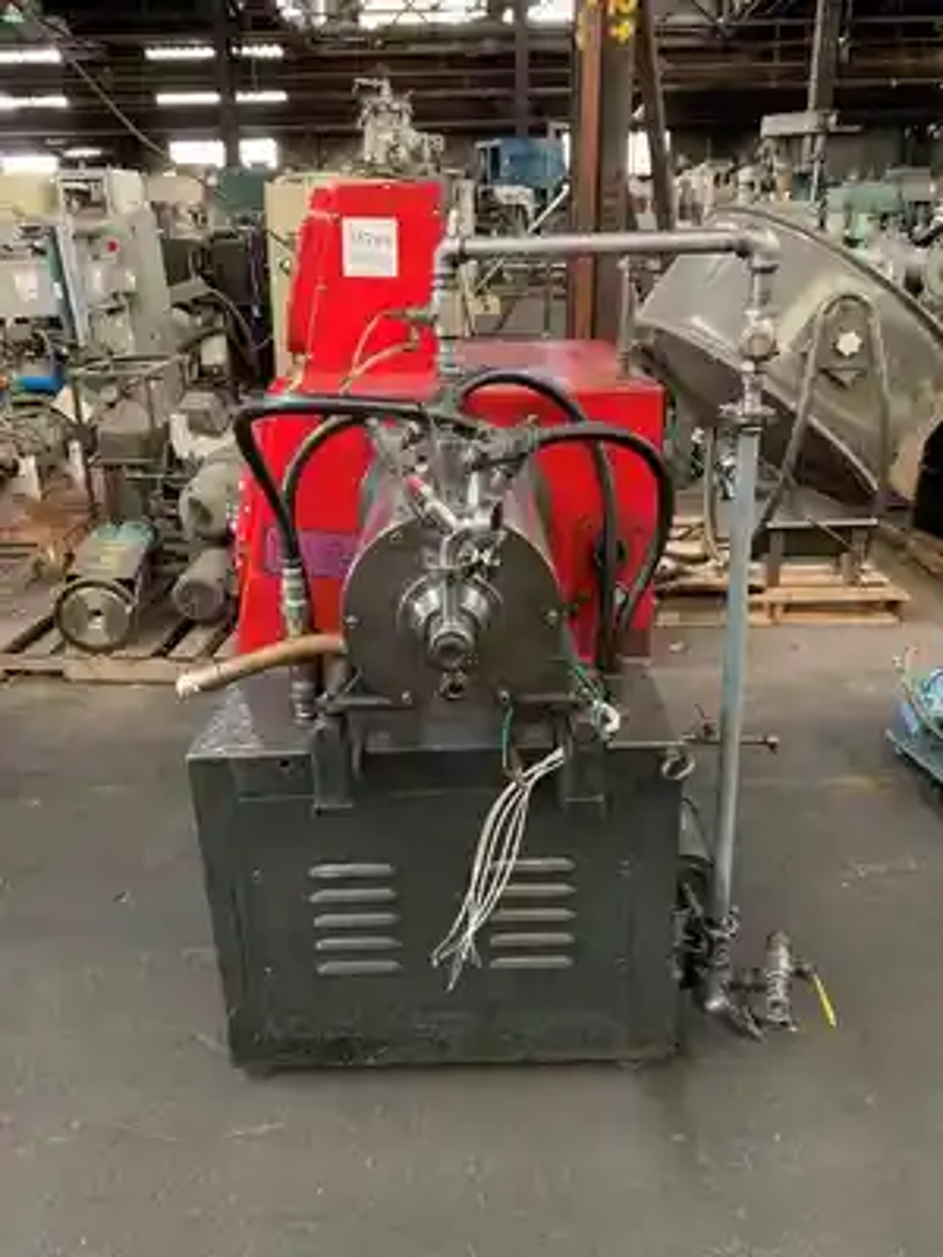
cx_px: 472
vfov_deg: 67.3
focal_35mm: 26
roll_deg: +0.9
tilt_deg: -21.5
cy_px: 628
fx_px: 944
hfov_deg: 53.1
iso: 400
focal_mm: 4.25
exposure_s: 1/40
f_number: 1.8
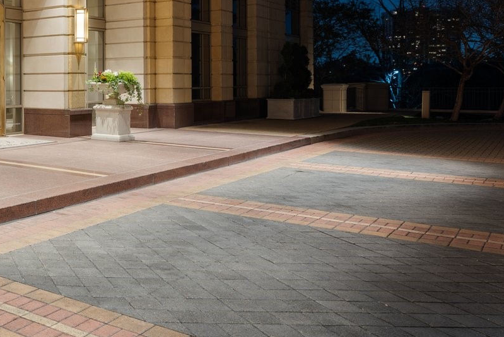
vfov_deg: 31.5
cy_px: 51
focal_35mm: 41
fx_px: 574
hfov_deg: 35.3
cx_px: -125
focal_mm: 16
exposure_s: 4
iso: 100
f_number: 5.6
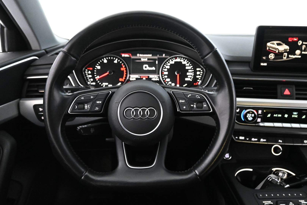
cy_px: 102
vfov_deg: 46.8
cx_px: 154
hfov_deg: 65.9
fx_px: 237
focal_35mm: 28
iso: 5600
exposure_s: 1/30
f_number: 3.8
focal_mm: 18.5
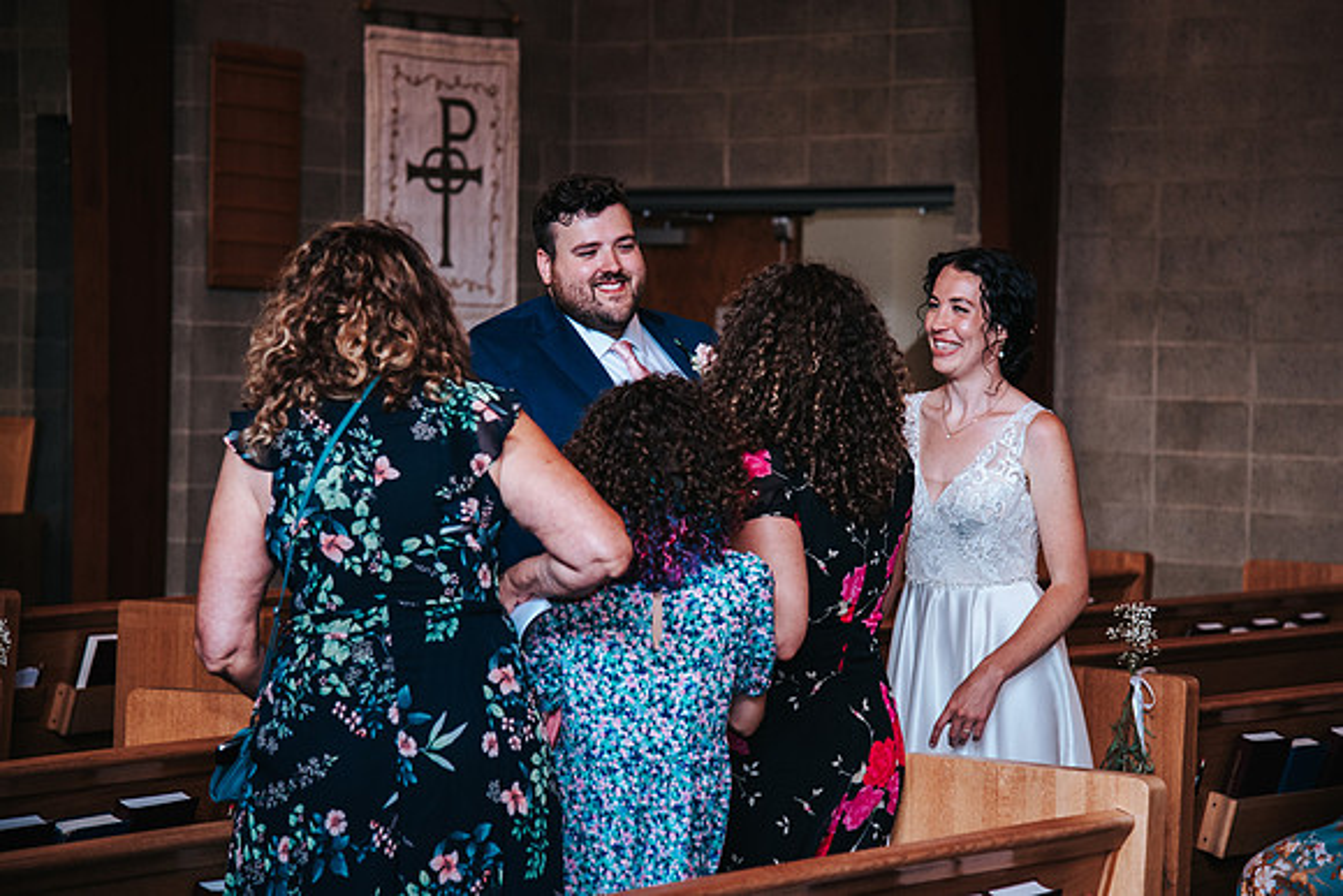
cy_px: 401
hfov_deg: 20.9
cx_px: 742
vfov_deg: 14.0
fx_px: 3637
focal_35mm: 97
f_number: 4
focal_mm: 86
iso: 1000
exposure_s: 1/200
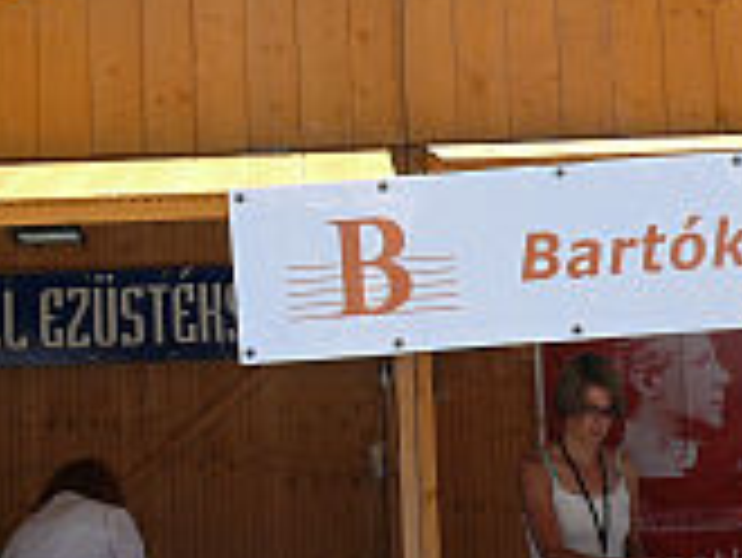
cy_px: 446
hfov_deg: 14.2
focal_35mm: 139
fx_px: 2982
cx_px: 454
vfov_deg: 10.7
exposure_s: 1/320
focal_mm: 9.2
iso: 100
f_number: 5.6
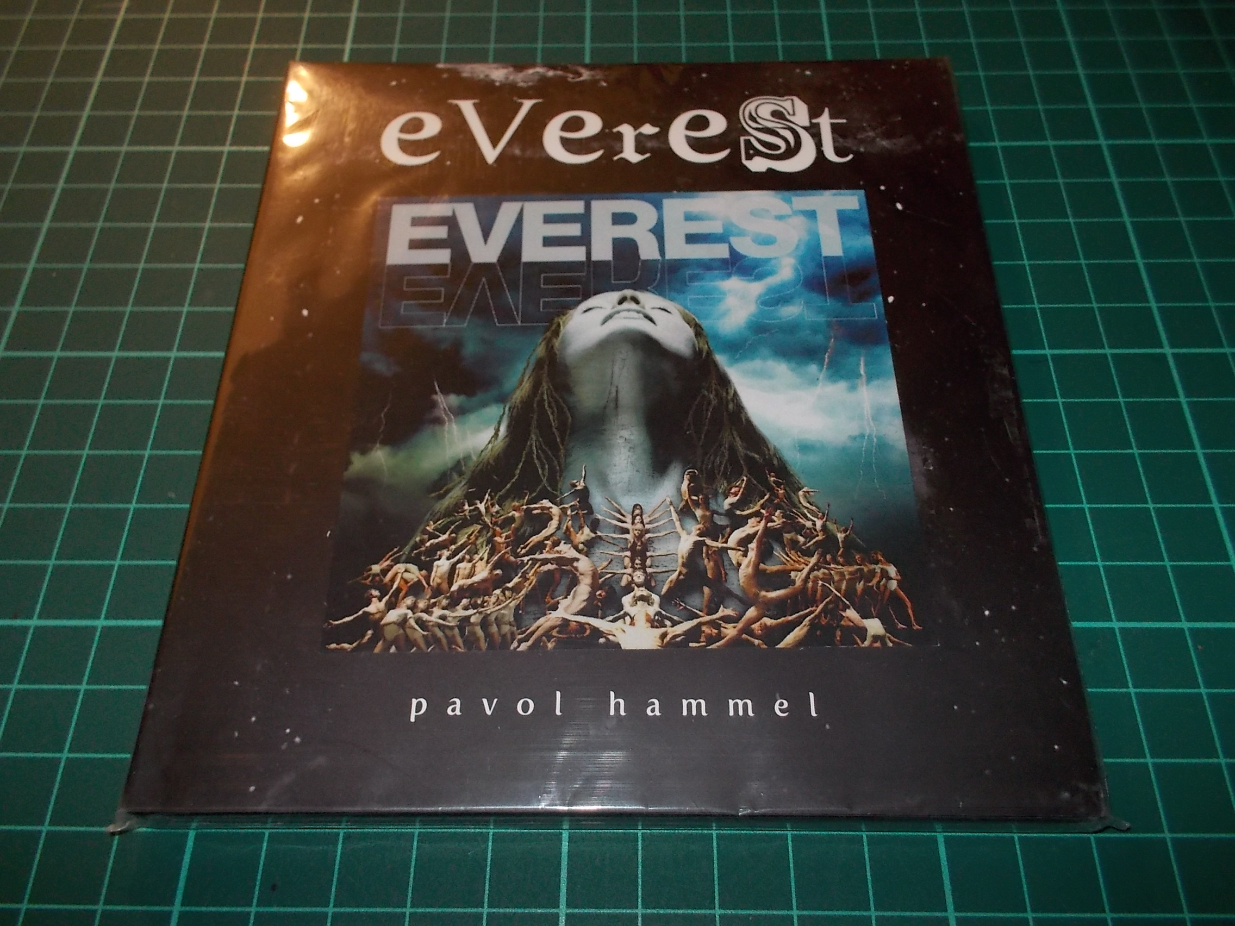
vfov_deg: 48.2
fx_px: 1035
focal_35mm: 29
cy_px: 463
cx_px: 618
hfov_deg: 61.7
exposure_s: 1/30
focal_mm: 4.1
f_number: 3.3
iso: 200
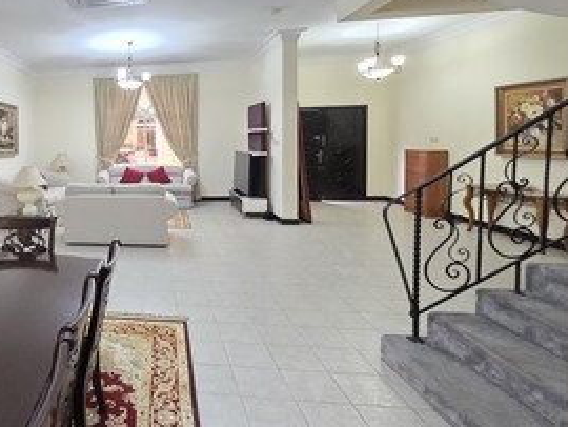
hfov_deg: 67.4
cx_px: 96
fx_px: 361
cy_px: 165
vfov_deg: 60.5
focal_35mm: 22
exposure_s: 1/50
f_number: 1.9
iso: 500
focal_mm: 2.2
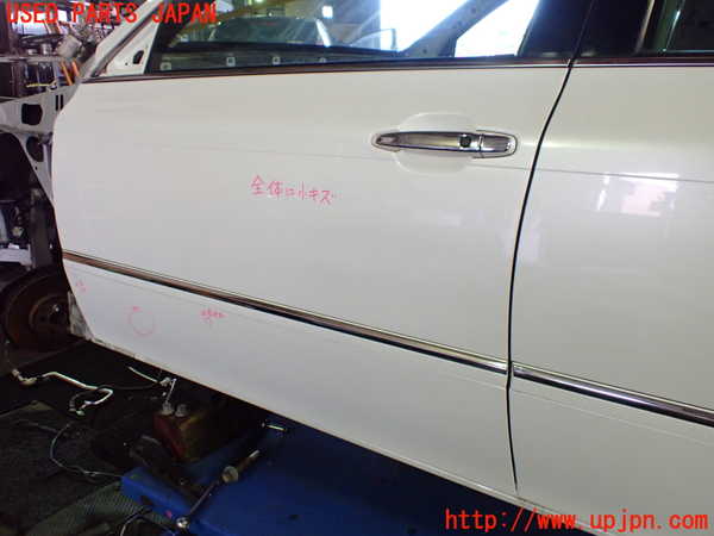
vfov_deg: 46.8
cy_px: 268
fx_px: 619
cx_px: 357
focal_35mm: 30
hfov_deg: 60.0
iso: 800
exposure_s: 1/125
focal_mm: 5.4
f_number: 2.3
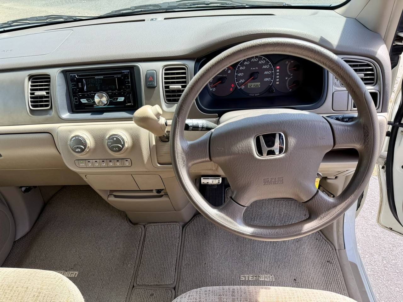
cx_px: 202
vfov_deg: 56.8
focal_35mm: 24
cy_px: 151
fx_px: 279
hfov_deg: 71.6
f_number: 1.78
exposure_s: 1/580
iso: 80
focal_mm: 6.76
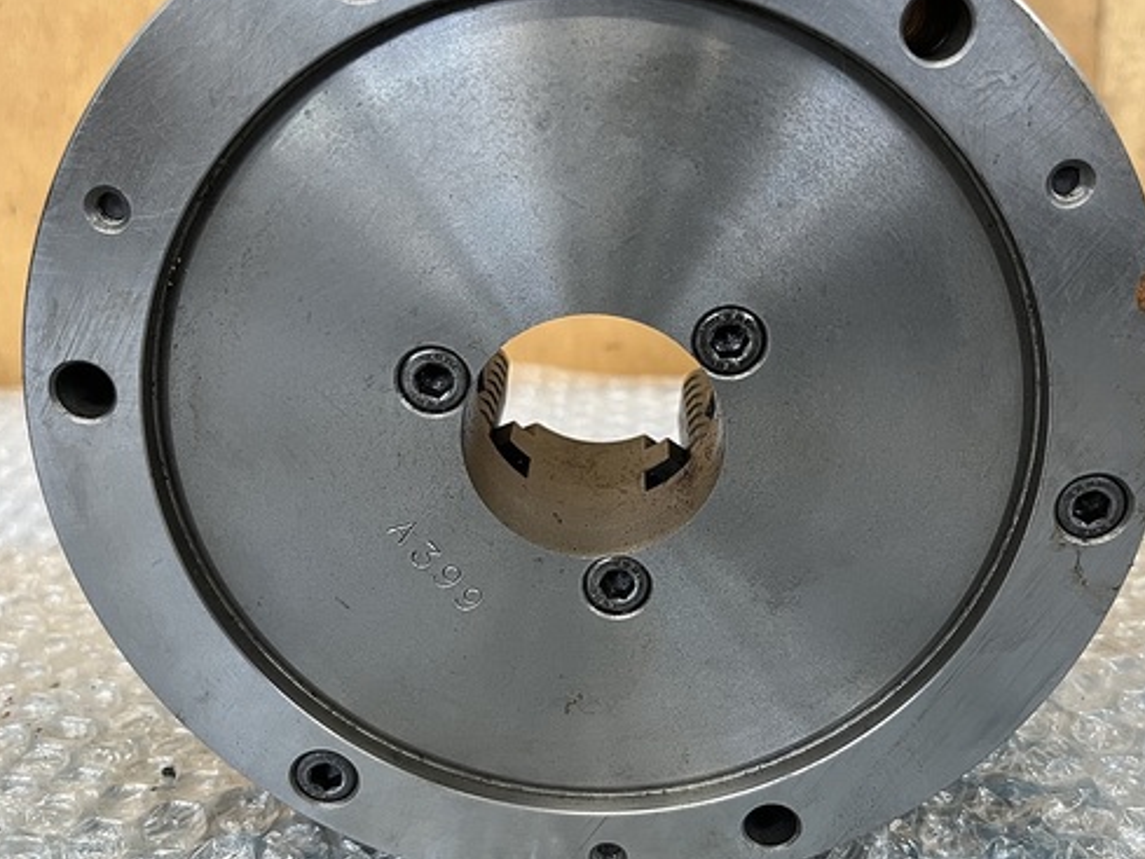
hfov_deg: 53.9
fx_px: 1125
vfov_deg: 41.7
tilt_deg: -20.4
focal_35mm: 34
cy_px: 374
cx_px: 604
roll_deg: +0.6
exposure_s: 1/60
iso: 200
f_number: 1.6
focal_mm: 5.1
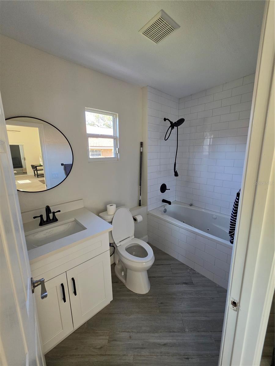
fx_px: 138
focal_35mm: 13
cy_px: 183
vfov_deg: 106.2
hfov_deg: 89.9
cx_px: 138
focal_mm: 2.2
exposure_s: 1/120
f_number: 1.9
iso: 200
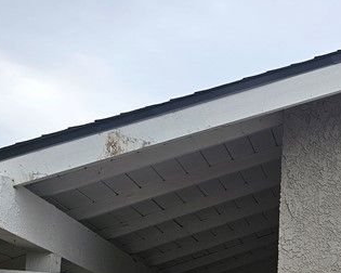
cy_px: 388
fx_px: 737
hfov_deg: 22.1
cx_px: 495
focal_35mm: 73
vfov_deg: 18.9
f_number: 1.7
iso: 10
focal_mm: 6.3
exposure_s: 1/477
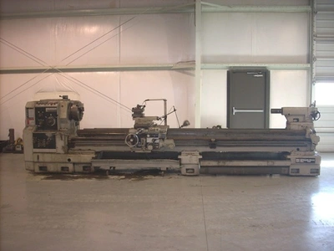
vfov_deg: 38.7
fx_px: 357
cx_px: 167
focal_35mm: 37
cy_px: 126
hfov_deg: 50.1
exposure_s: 1/30
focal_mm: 6.2
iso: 100
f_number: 2.8
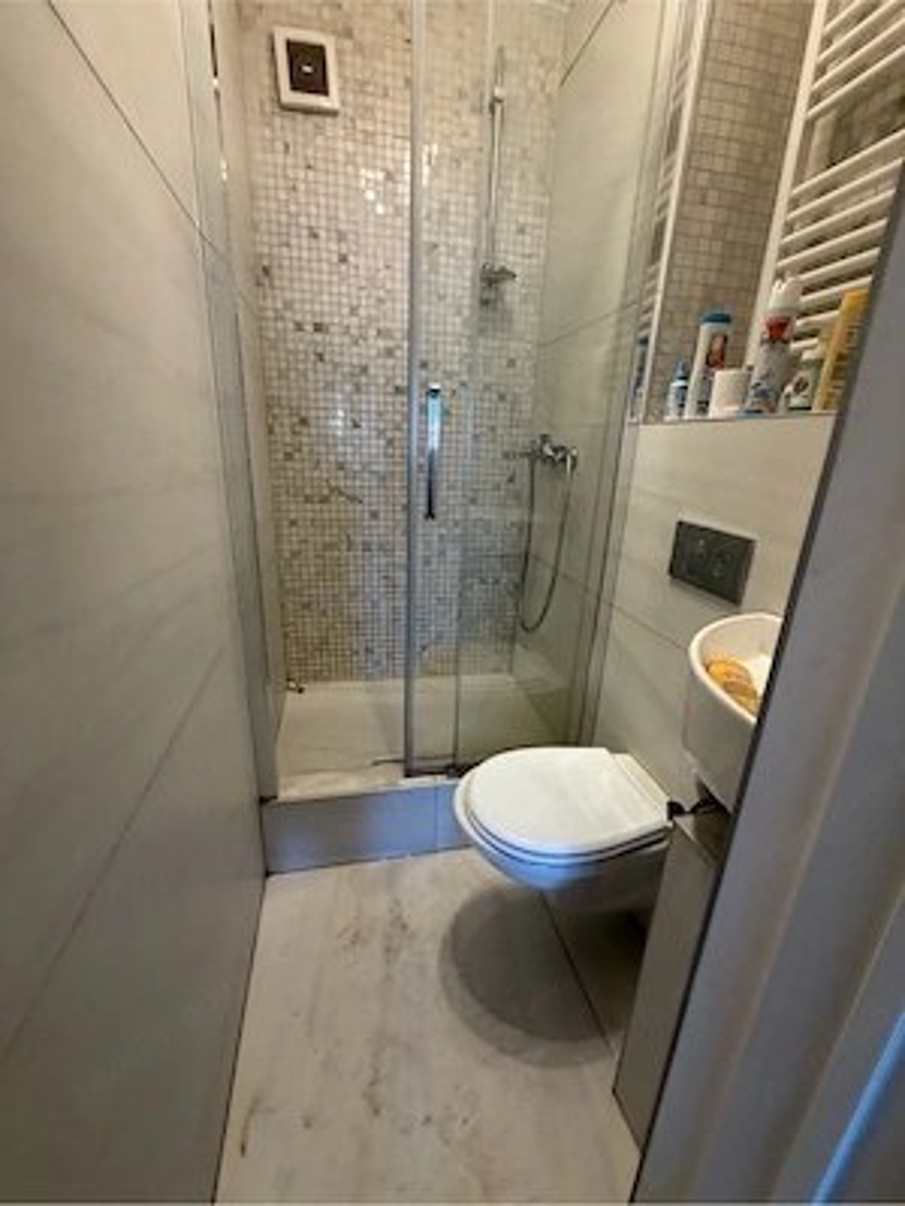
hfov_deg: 85.7
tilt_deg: -22.1
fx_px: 488
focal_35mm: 14
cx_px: 452
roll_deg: -3.2
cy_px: 603
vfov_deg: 102.1
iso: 250
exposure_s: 1/50
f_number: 2.2
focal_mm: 2.22
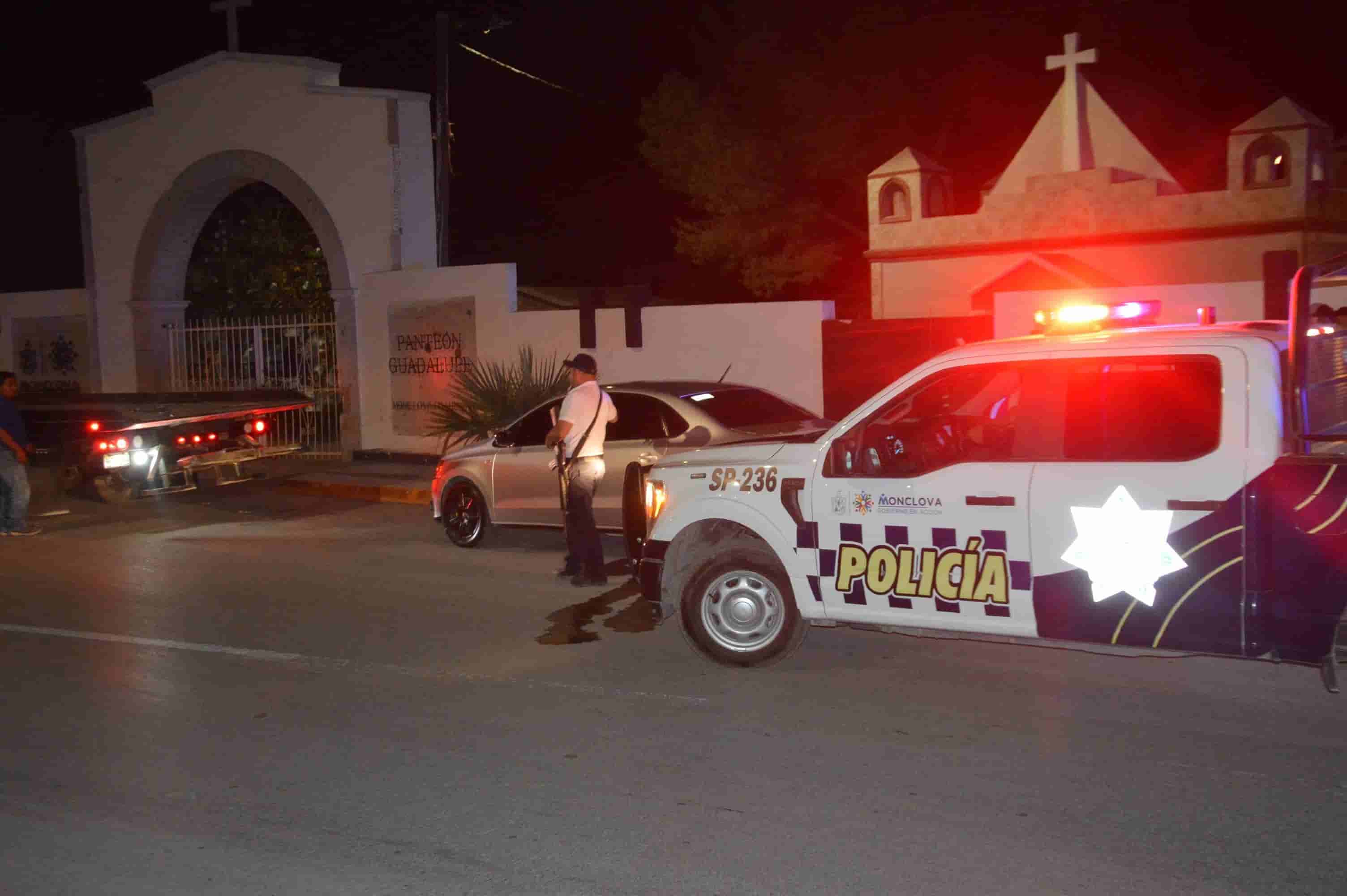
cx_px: 674
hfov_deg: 49.6
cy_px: 448
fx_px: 1458
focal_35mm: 39
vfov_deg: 34.1
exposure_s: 1/60
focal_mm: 26
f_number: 4
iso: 3200
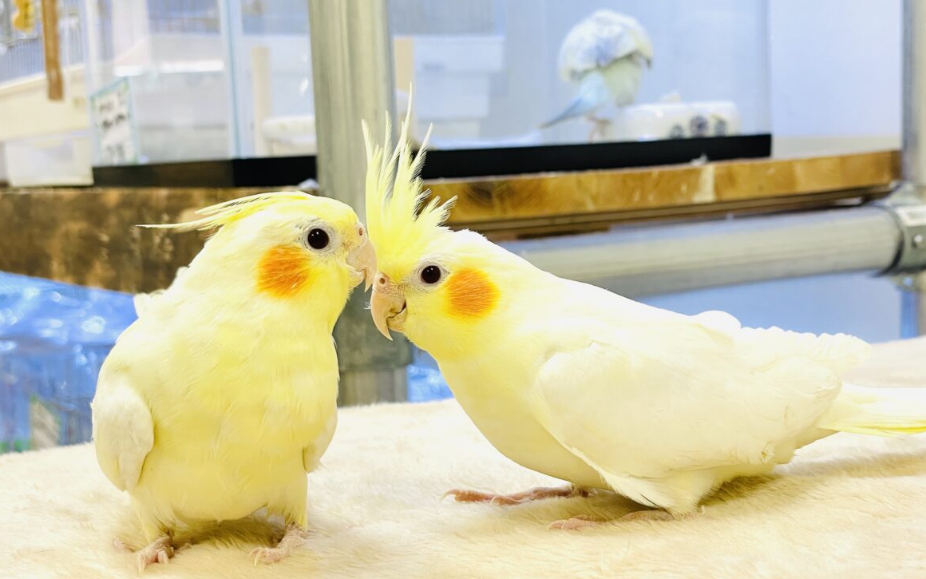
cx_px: 462
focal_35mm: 57
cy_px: 326
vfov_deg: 22.7
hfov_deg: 35.7
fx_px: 1438
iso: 80
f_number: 2
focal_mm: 6
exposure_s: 1/99
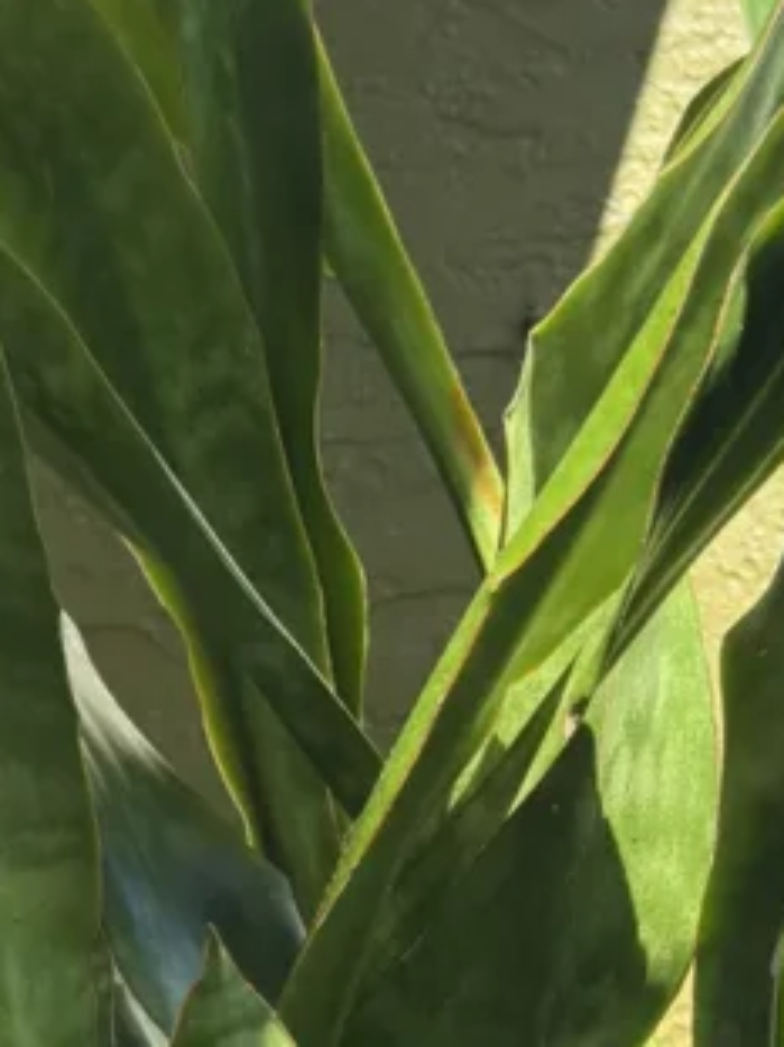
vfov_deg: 24.5
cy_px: 737
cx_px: 363
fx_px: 2387
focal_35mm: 79
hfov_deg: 18.6
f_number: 1.78
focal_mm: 6.76
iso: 100
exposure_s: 1/1493
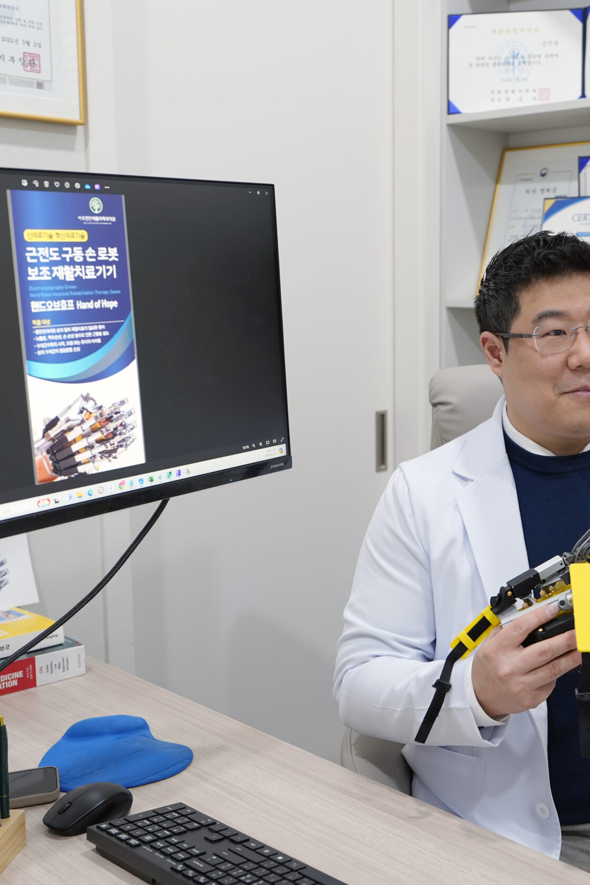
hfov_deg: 29.6
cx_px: 492
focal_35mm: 44
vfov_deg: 44.5
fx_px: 1081
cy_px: 438
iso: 320
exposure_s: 1/40
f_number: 3.2
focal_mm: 29
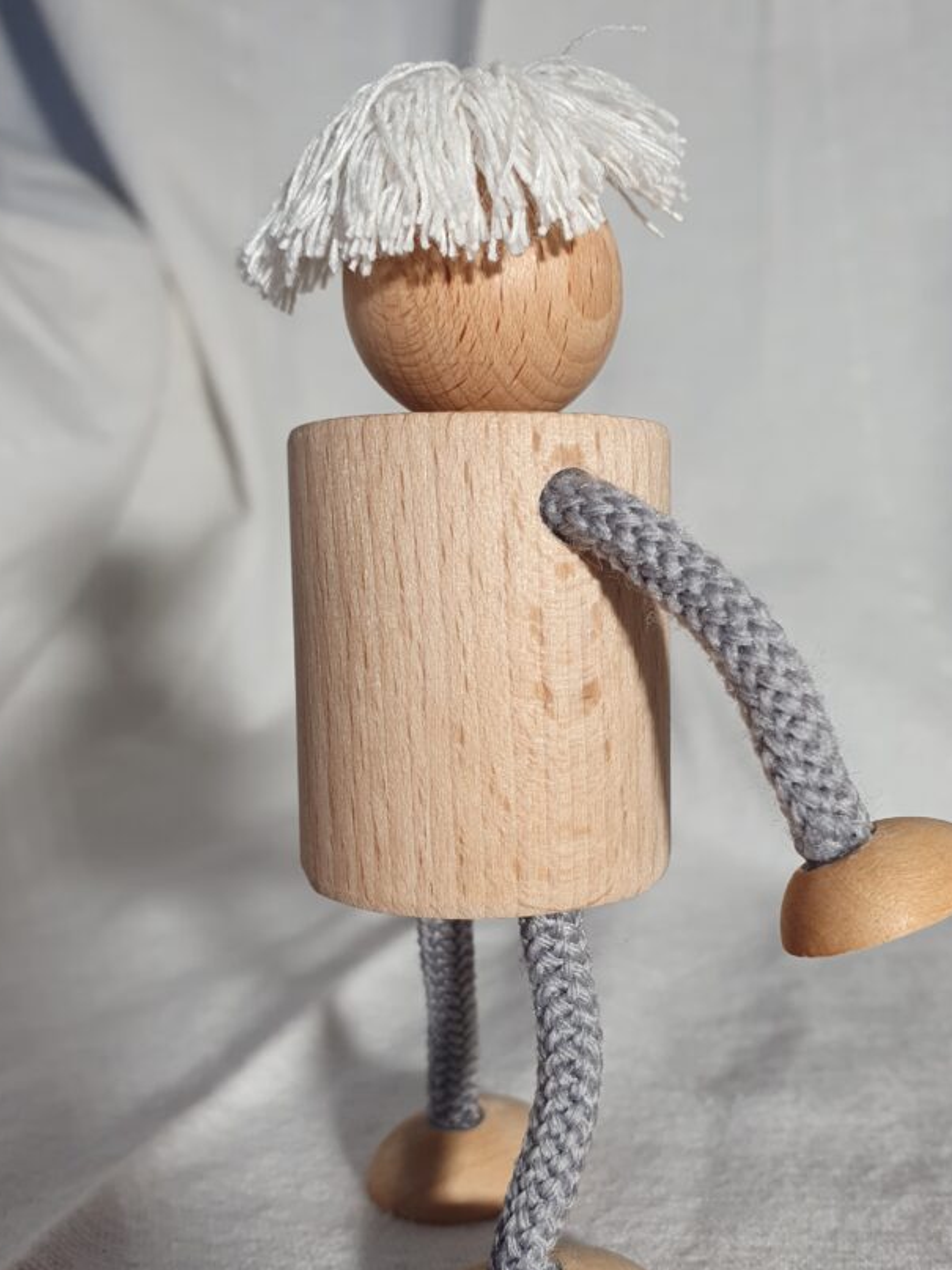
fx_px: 1210
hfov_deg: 42.8
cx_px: 555
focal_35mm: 33
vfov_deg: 55.3
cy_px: 691
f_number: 2.4
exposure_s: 1/100
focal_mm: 4.32
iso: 64
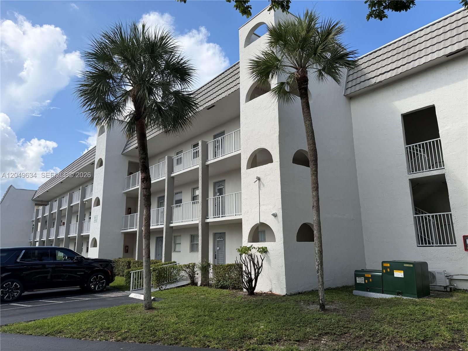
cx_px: 234
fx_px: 324
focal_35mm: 24
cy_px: 176
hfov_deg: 71.6
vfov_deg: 56.8
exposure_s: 1/3759
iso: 80
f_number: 1.78
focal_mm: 6.76
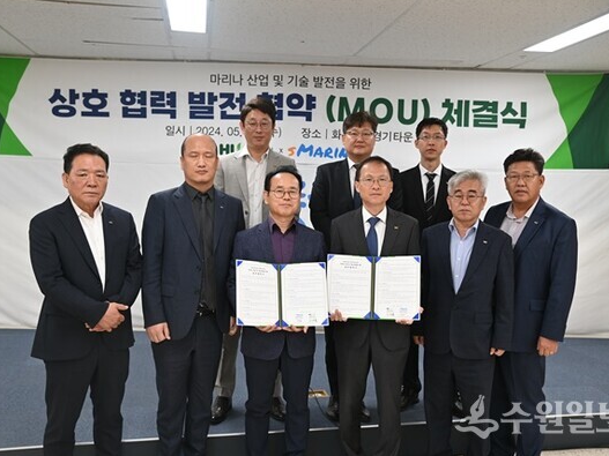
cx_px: 298
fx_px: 616
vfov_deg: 40.7
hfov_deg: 52.6
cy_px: 227
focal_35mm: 35
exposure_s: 1/125
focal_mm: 32
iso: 1000
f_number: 4
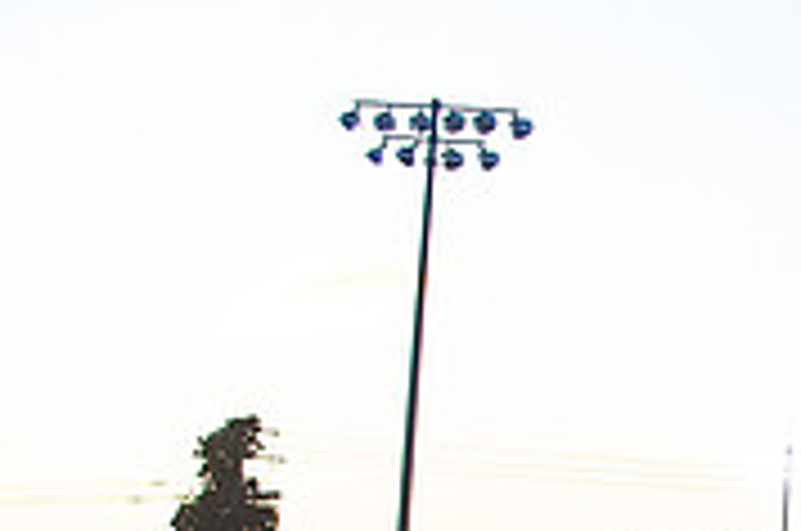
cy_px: 855
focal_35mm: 261
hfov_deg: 7.8
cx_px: 1080
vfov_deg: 5.2
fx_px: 5797
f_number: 4
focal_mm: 80
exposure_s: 1/1000
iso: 5000
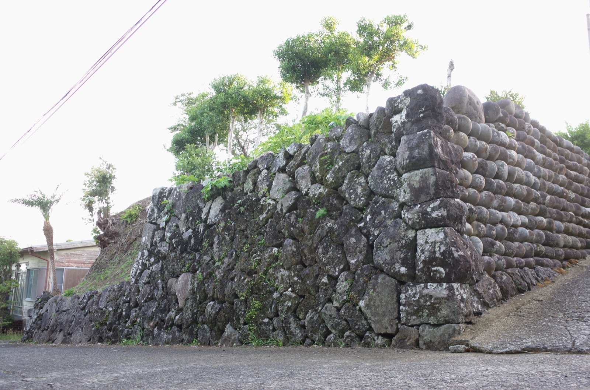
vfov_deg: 46.2
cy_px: 195
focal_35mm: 28
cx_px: 295
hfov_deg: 65.6
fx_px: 458
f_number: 2.8
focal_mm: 18.3
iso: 100
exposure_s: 1/40
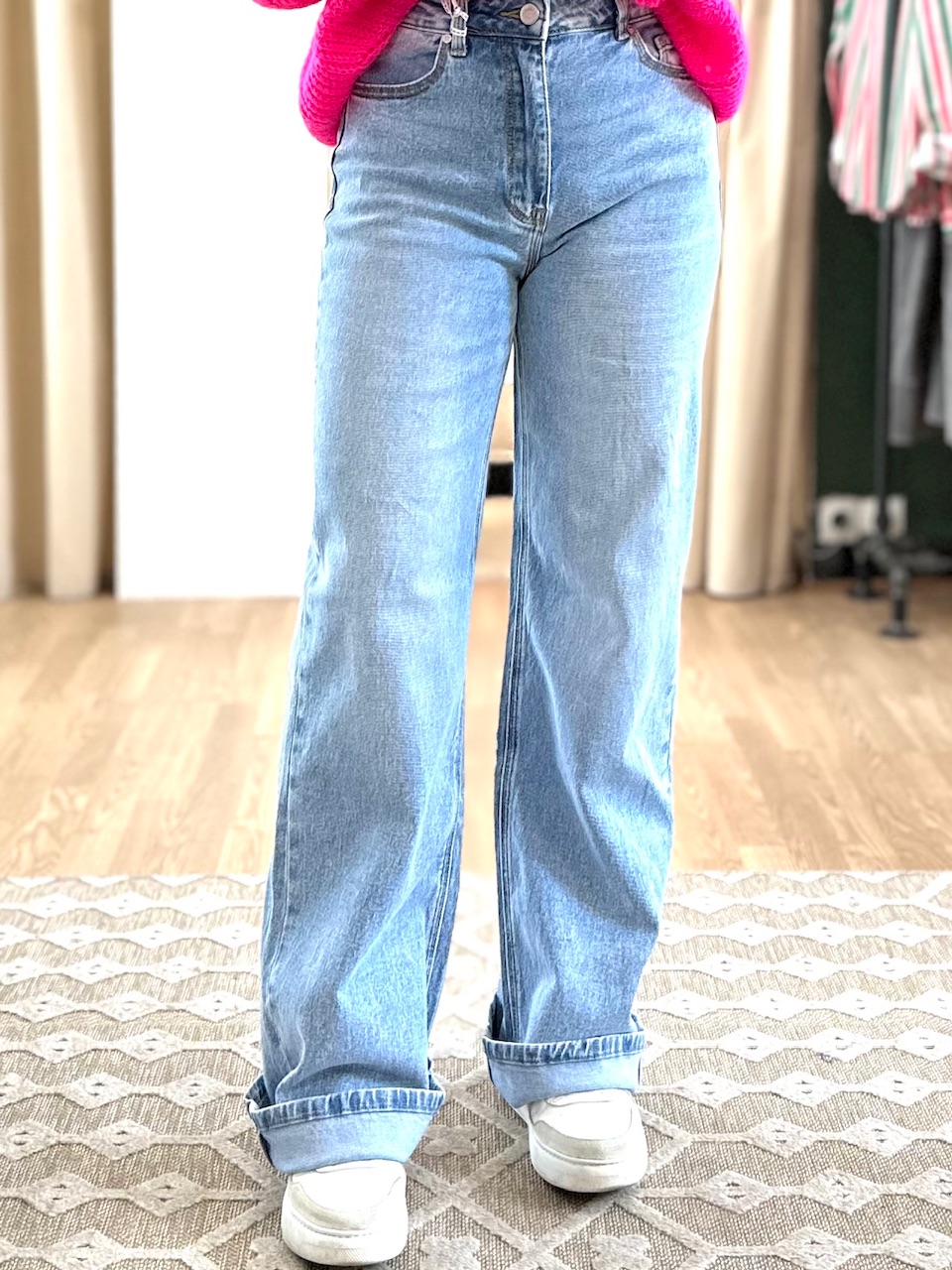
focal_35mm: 24
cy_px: 635
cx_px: 476
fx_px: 880
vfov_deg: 71.6
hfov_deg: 56.8
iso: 250
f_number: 1.78
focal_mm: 6.86
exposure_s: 1/104
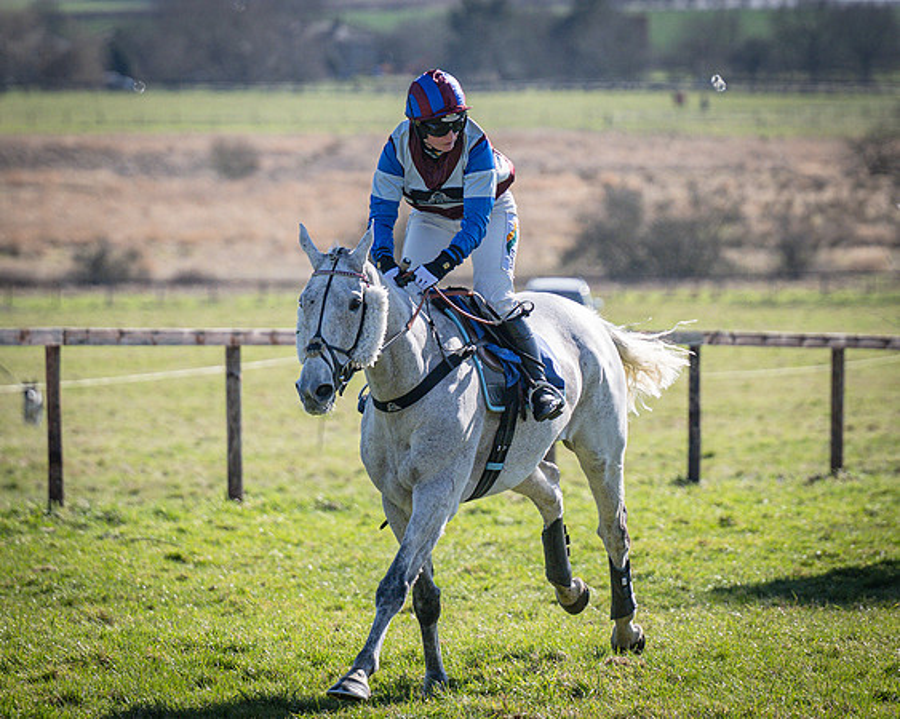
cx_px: 432
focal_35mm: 315
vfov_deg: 4.9
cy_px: 222
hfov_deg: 6.2
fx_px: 8375
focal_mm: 135
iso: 400
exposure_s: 1/6400
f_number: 2.8
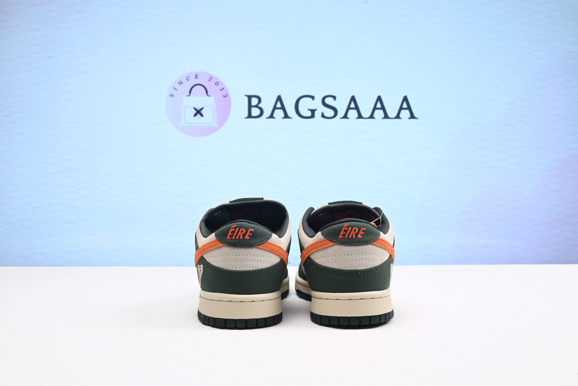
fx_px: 594
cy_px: 193
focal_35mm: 37
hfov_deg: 51.9
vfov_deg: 36.0
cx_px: 289
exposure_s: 1/2
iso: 100
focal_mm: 37
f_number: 16
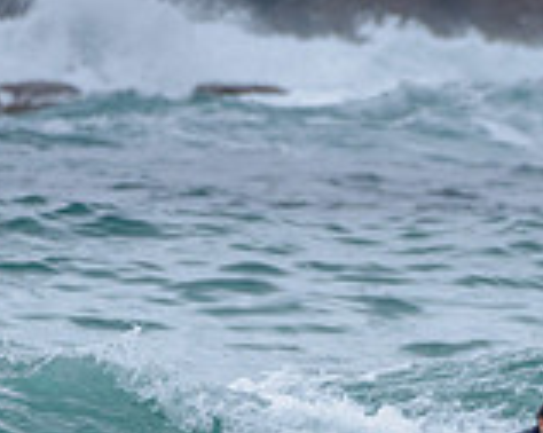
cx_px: 447
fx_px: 34012
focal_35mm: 2119
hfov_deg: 0.9
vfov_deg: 0.7
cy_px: 485
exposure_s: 1/2000
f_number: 5.6
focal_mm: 500
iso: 1250
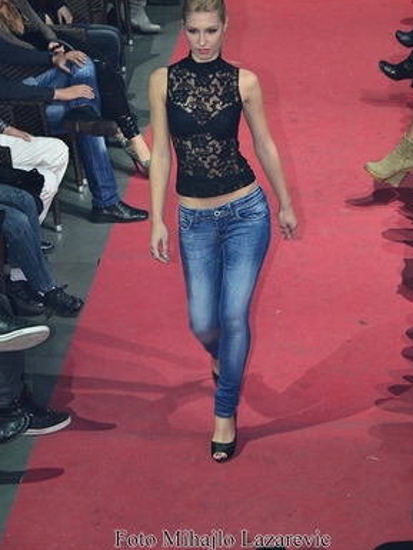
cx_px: 223
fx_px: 2162
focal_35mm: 136
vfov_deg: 14.5
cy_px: 184
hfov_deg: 10.9
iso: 640
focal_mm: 70
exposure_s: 1/80
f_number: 5.6
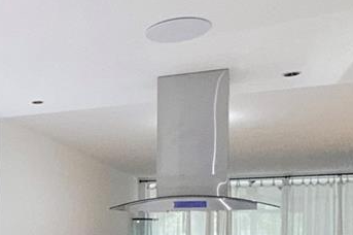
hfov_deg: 35.1
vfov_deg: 25.2
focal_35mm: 51
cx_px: -3
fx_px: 500
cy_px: 235
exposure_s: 1/119
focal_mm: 2.22
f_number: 2.2
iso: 160
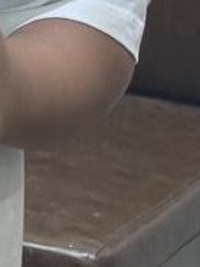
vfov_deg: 6.9
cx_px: -227
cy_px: -235
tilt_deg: -8.6
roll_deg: -1.9
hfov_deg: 5.2
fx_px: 2162
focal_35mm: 280
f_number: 2
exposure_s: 1/100
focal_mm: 6
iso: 80
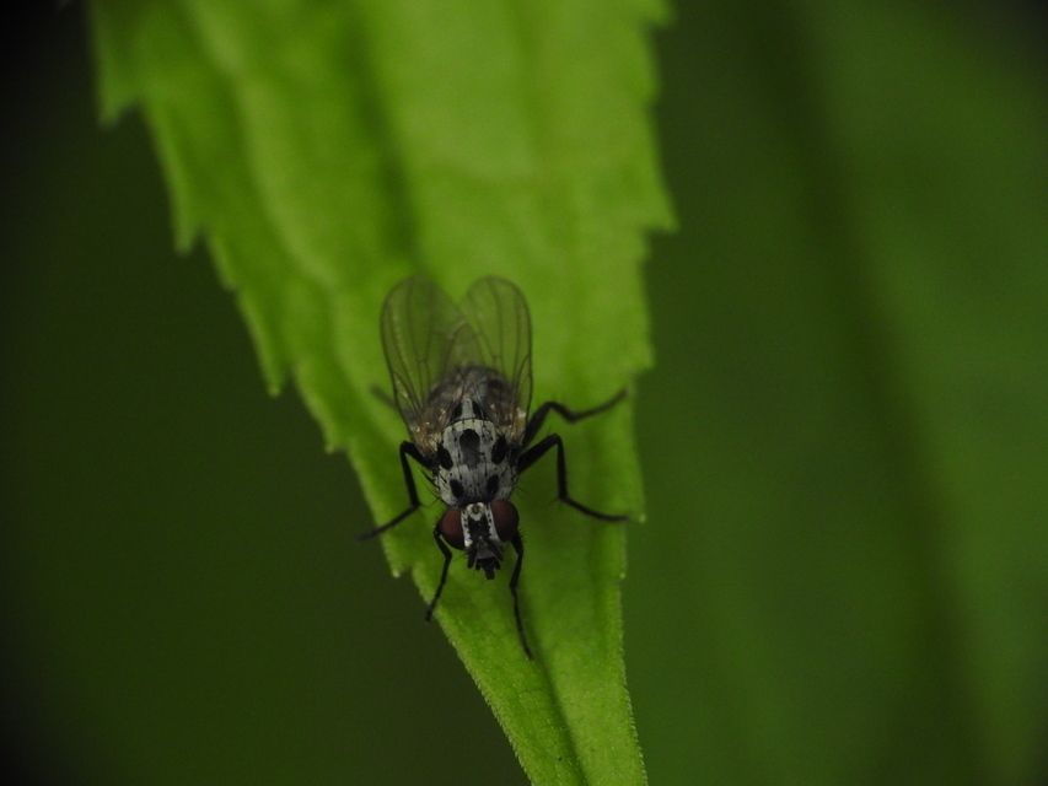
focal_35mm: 200
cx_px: 524
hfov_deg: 9.9
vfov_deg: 7.4
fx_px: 6056
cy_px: 393
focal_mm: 35.8
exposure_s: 1/800
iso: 400
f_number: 5.3
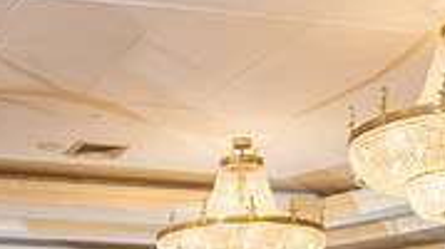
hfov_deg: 19.5
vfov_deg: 9.8
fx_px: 1260
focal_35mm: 107
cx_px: 4
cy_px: 621
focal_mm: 24
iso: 800
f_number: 4
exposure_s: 1/125
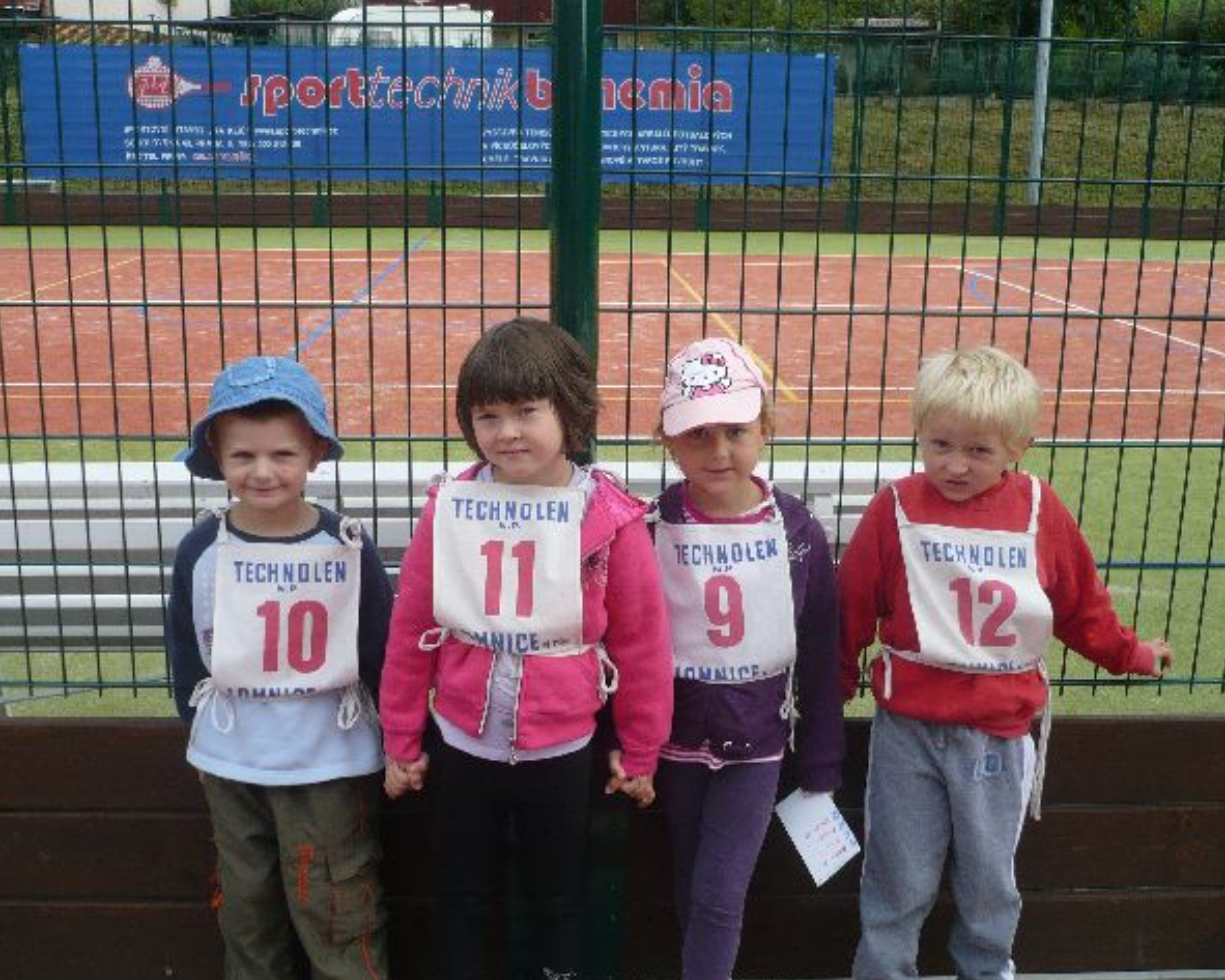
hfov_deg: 49.1
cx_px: 611
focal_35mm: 37
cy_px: 487
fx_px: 1342
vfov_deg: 40.1
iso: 100
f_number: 2.8
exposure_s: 1/500
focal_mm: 5.8
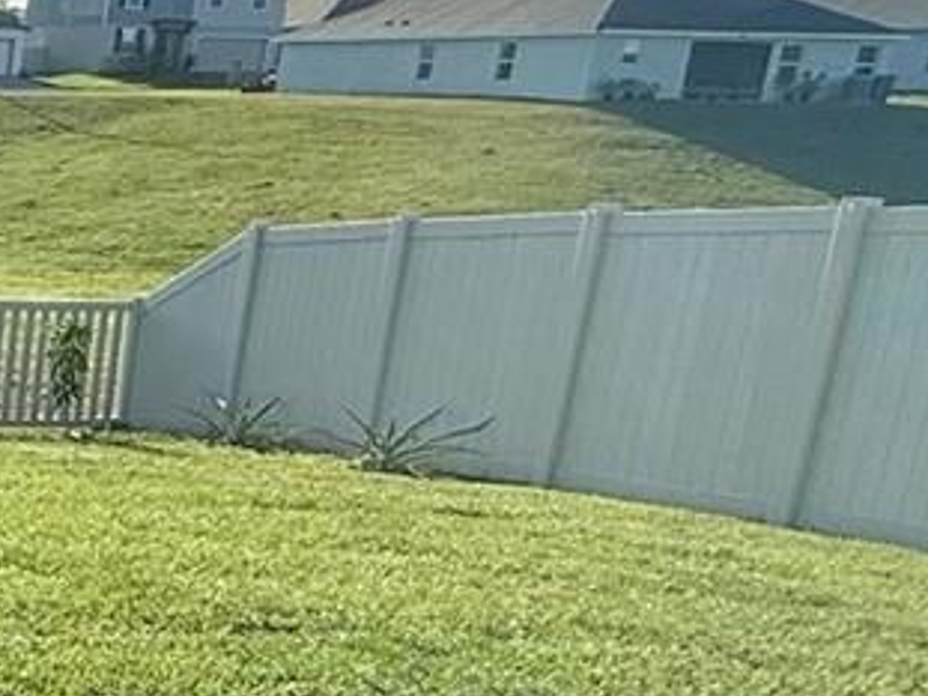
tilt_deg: -15.4
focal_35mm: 72
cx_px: -761
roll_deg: -0.8
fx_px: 1929
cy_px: 612
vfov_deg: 20.1
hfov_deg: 19.7
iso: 64
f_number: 2.2
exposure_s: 1/2611
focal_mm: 2.22
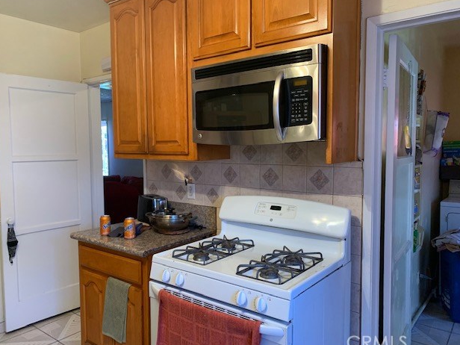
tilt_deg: -3.4
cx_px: 222
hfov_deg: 65.3
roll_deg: +0.9
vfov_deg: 51.4
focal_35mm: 27
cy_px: 174
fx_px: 359
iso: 200
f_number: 1.8
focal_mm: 4.25
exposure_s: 1/60
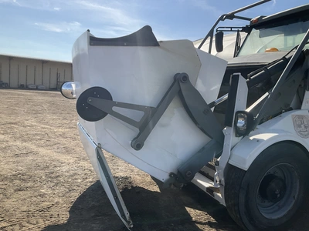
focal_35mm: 29
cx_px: 154
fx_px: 259
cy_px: 116
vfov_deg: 48.2
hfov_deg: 61.7
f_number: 1.8
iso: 25
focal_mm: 3
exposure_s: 1/2058
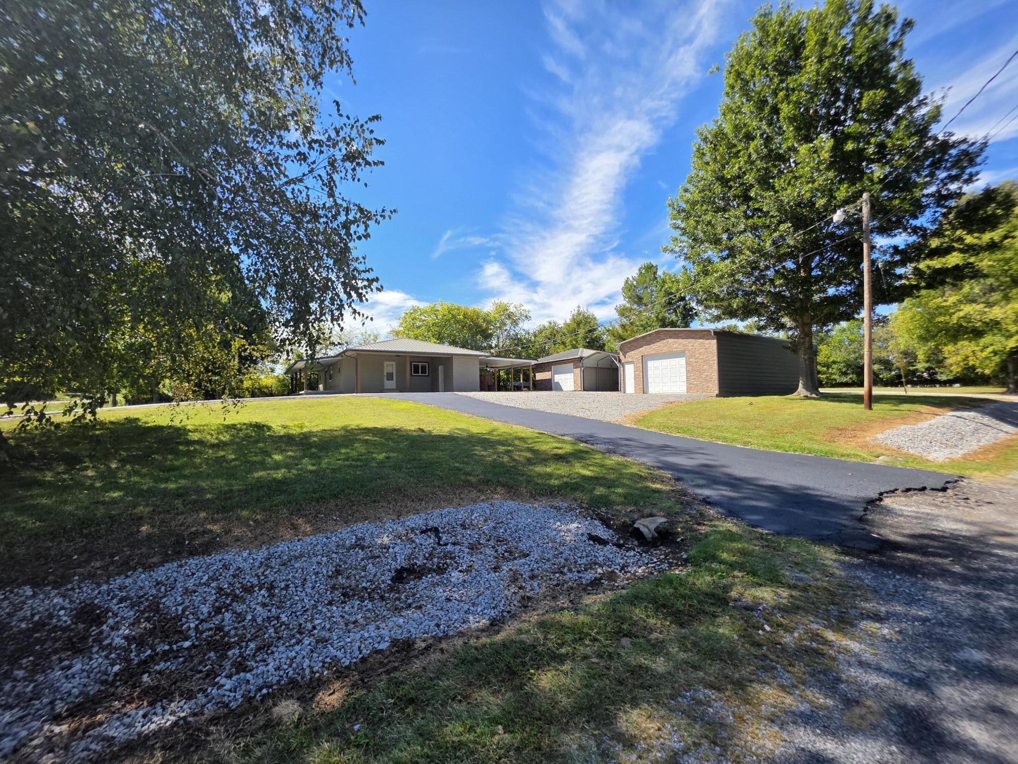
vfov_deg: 89.9
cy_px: 382
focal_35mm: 13
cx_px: 509
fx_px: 382
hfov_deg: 106.2
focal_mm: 2.2
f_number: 1.9
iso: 40
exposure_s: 1/1293
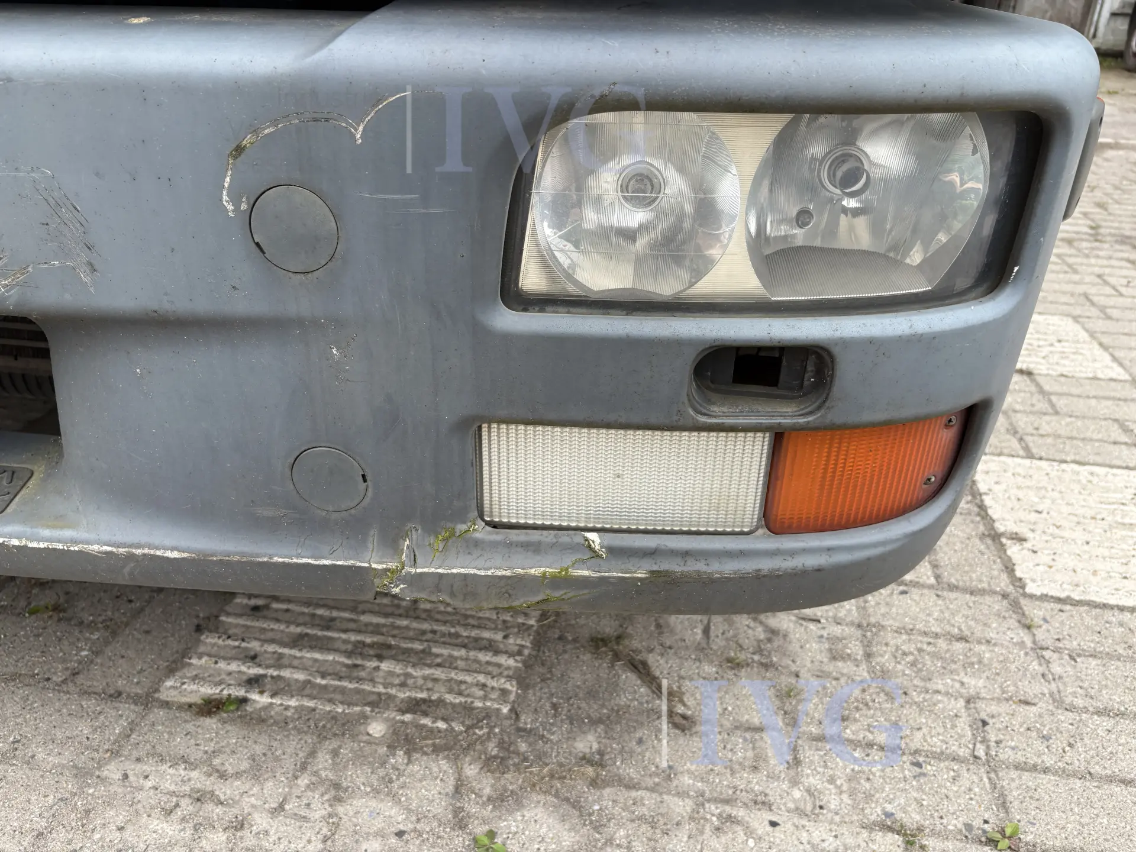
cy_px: 426
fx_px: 853
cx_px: 568
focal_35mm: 26
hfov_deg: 67.3
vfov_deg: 53.1
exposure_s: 1/444
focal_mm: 5.96
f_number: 1.6
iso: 50
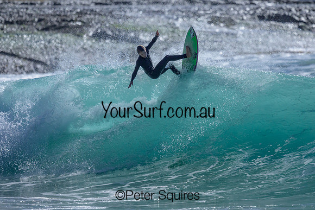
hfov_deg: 1.9
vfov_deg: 1.3
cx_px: 175
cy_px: 91
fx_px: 9538
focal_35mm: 1090
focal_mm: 800
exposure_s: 1/2000
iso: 1250
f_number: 6.3
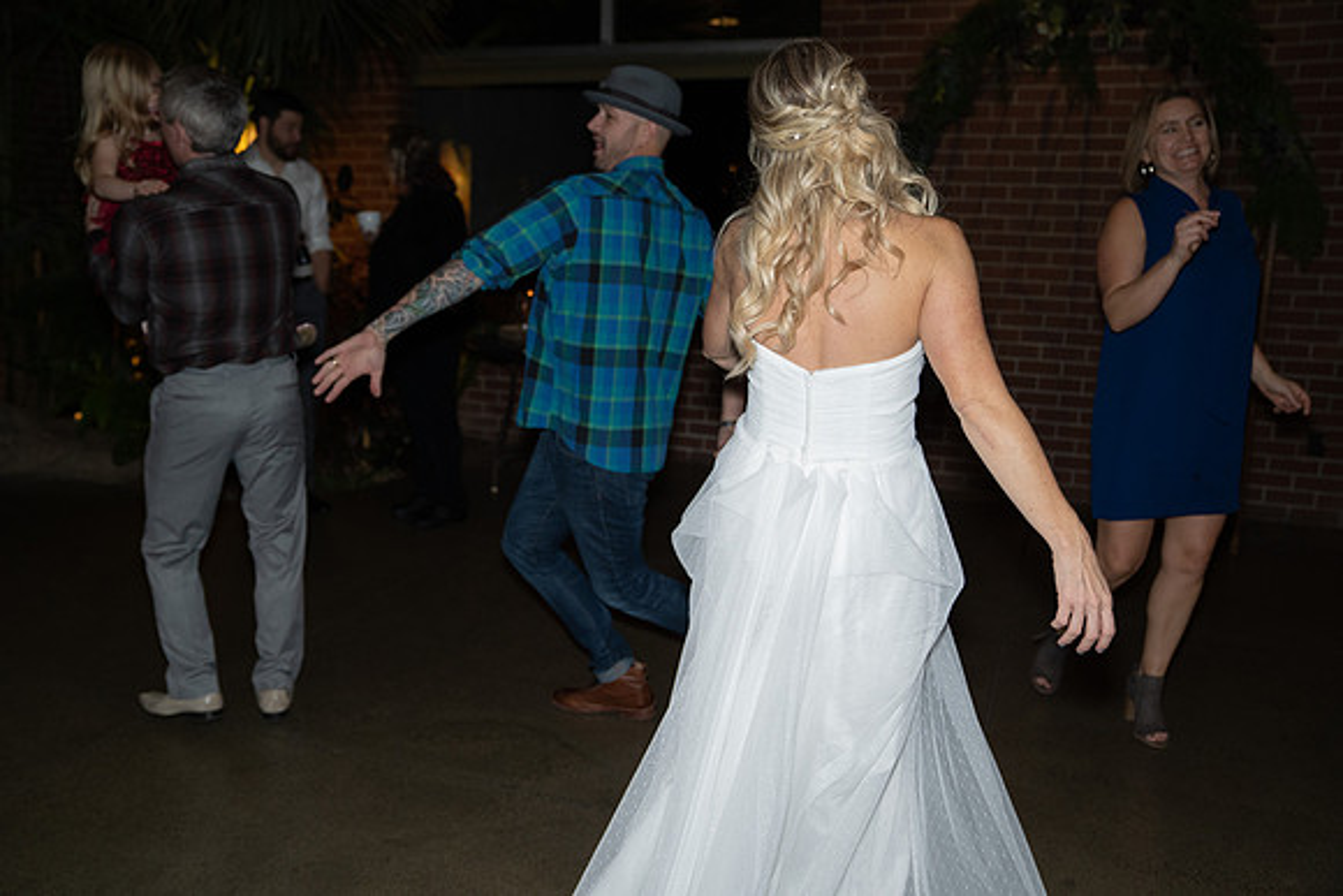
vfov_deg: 43.6
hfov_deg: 61.9
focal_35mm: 30
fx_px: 1119
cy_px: 448
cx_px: 672
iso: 2500
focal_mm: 30
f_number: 2.8
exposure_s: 1/250
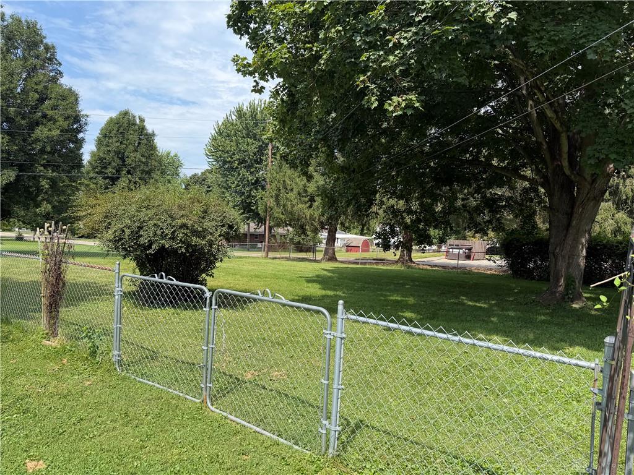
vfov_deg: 56.8
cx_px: 317
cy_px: 238
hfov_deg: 71.6
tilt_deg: -0.4
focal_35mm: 24
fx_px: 440
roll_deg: -2.4
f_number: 1.78
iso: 80
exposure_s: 1/2801
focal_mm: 6.76
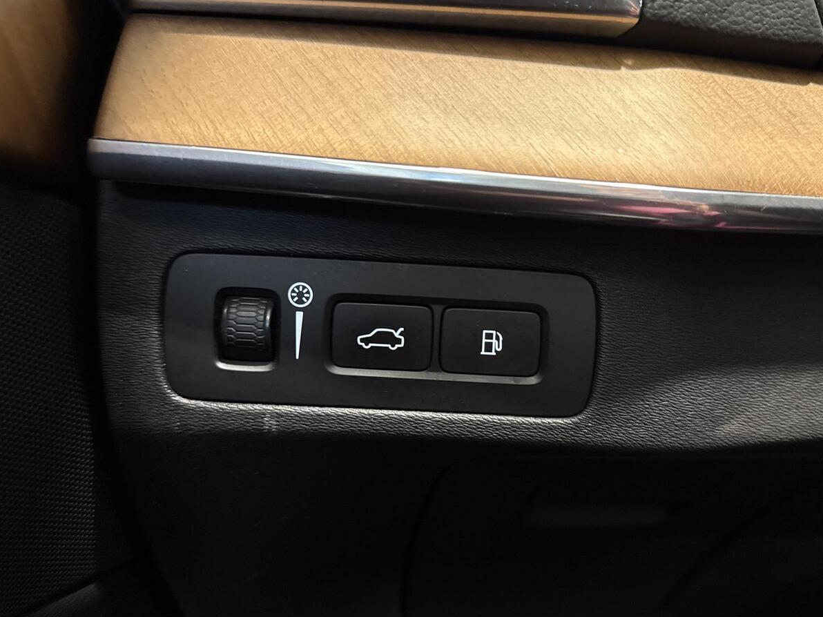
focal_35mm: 29
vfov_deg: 48.2
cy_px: 301
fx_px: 689
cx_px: 470
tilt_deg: -13.4
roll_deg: -3.5
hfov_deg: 61.4
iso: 800
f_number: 1.78
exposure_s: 1/50
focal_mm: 6.76
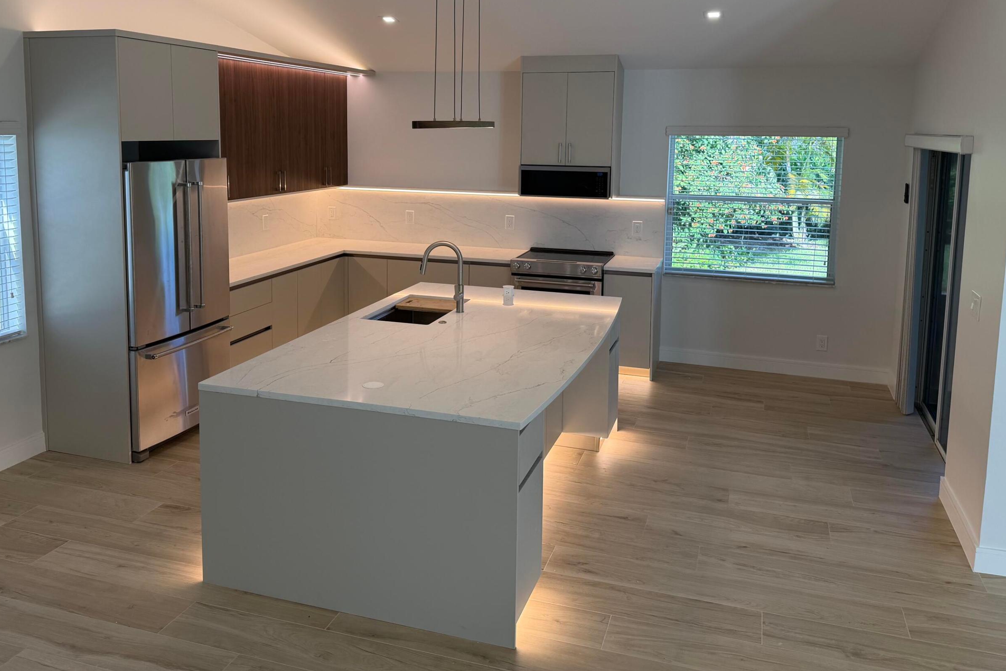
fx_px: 838
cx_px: 471
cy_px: 220
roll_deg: -0.4
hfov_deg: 61.9
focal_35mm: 30
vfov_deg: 43.0
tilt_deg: -7.6
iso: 64
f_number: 1.78
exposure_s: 1/154
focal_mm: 6.76
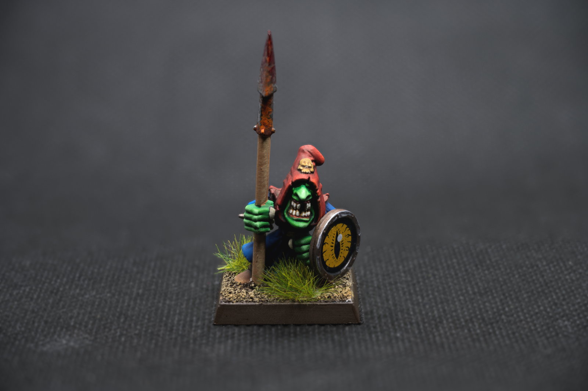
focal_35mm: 100
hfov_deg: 20.4
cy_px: 196
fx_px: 1633
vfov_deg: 13.7
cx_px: 294
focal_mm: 100
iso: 64
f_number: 5.6
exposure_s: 1/30
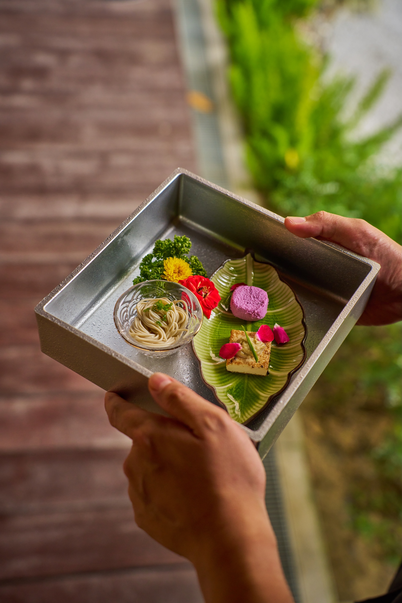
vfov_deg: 40.3
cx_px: 201
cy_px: 302
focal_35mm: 49
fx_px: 821
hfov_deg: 27.5
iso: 320
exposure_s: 1/125
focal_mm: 49
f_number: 3.5
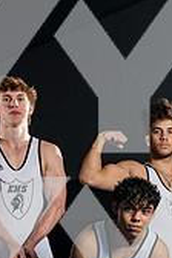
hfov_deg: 8.8
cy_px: 259
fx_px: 1111
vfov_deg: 13.1
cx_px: 194
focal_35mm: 155
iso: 500
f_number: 8
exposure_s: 1/125
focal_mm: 45
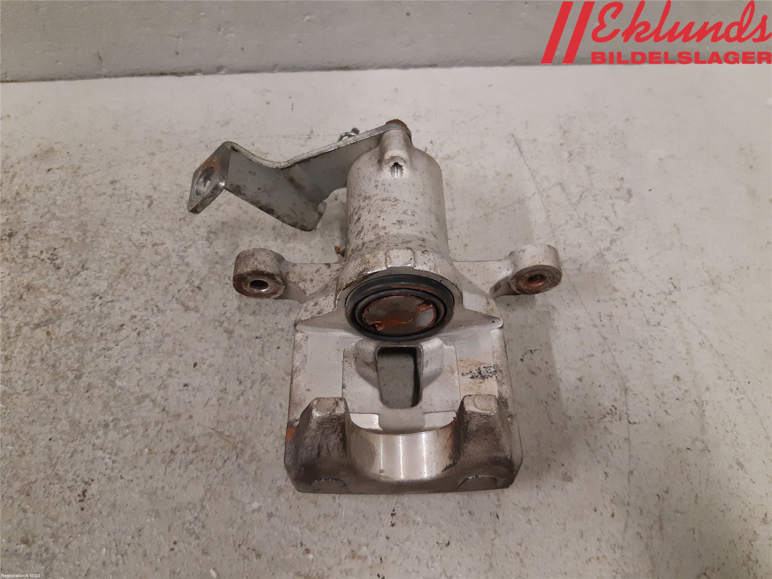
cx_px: 386
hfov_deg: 67.3
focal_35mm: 26
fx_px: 580
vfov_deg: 53.1
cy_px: 290
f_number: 1.7
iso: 160
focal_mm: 3.93
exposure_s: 1/50
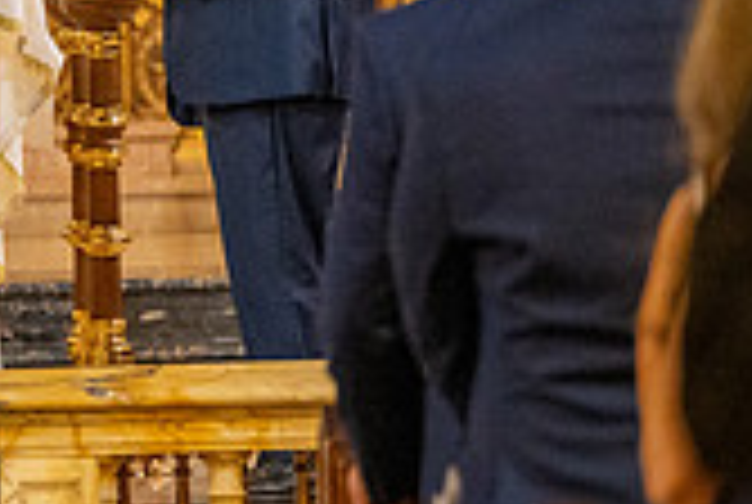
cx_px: -450
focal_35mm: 399
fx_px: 8349
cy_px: 196
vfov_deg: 3.5
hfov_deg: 5.1
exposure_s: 1/200
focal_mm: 115
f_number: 2.8
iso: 2000
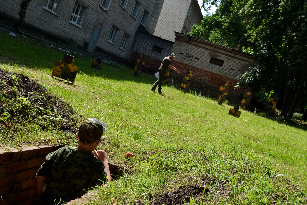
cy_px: 102
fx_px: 409
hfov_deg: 41.1
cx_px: 154
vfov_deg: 28.1
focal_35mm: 48
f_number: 8
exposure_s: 1/250
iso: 200
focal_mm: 32
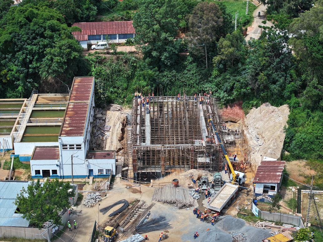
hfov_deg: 27.8
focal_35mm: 70
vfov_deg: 21.0
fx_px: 653
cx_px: 162
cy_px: 121
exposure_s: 1/500
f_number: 2.8
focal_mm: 19.35
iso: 110
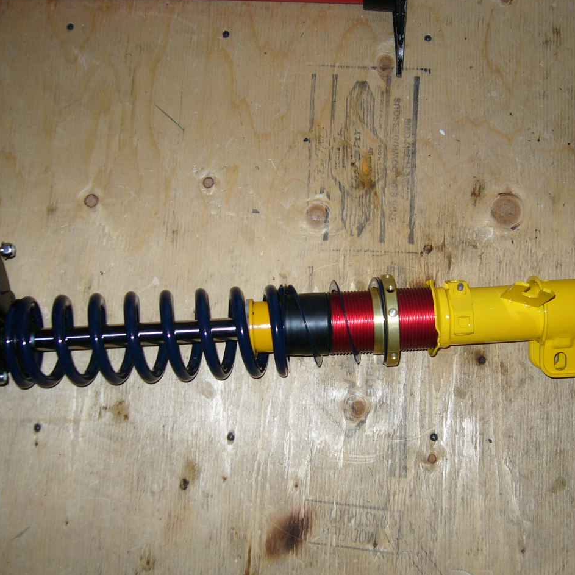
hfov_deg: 40.0
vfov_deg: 40.0
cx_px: 310
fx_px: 789
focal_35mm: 42
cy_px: 285
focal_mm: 5.8
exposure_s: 1/60
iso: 100
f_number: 2.8
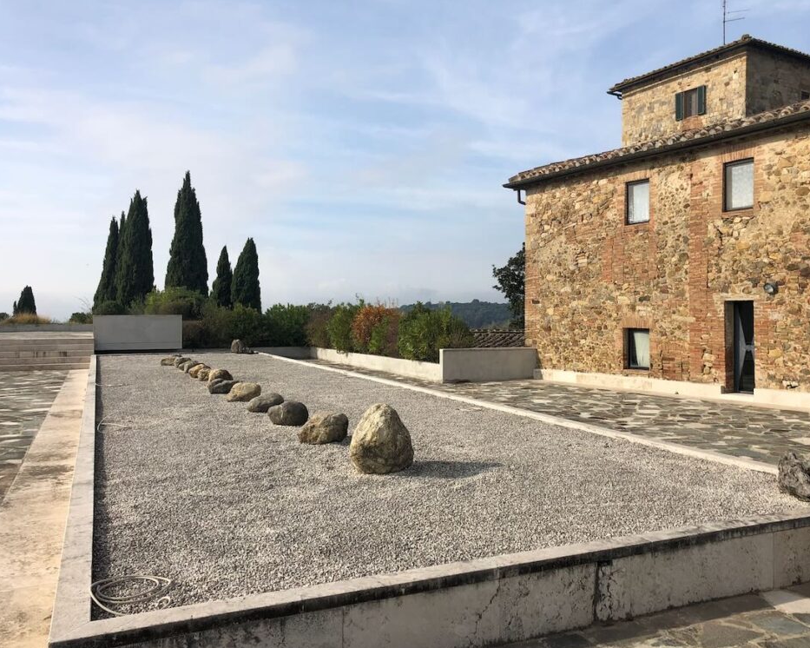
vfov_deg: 48.5
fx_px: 719
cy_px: 319
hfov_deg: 58.7
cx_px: 440
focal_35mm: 30
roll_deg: -0.9
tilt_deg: -1.0
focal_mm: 3.99
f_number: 1.8
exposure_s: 1/3003
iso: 25
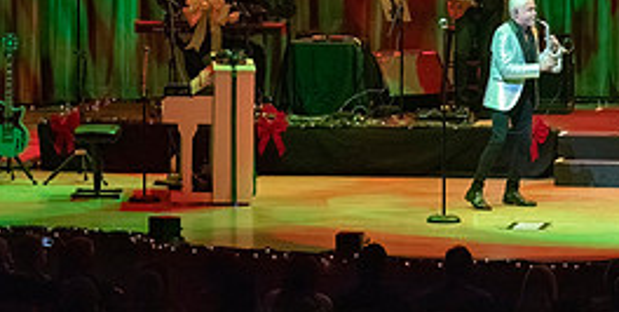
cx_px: 592
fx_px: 4069
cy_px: -38
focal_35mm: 254
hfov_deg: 8.7
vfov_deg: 4.4
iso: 5000
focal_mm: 100
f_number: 8
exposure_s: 1/320
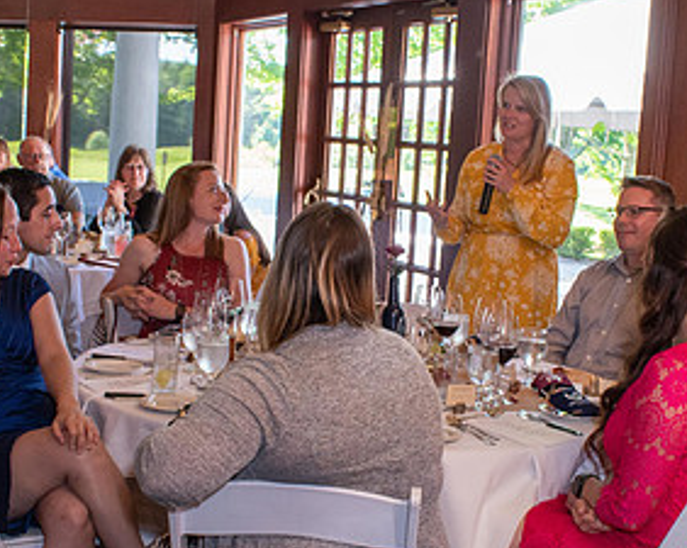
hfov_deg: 32.0
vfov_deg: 25.7
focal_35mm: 59
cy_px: 306
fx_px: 1198
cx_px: 344
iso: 800
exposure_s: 1/100
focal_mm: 18
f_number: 5
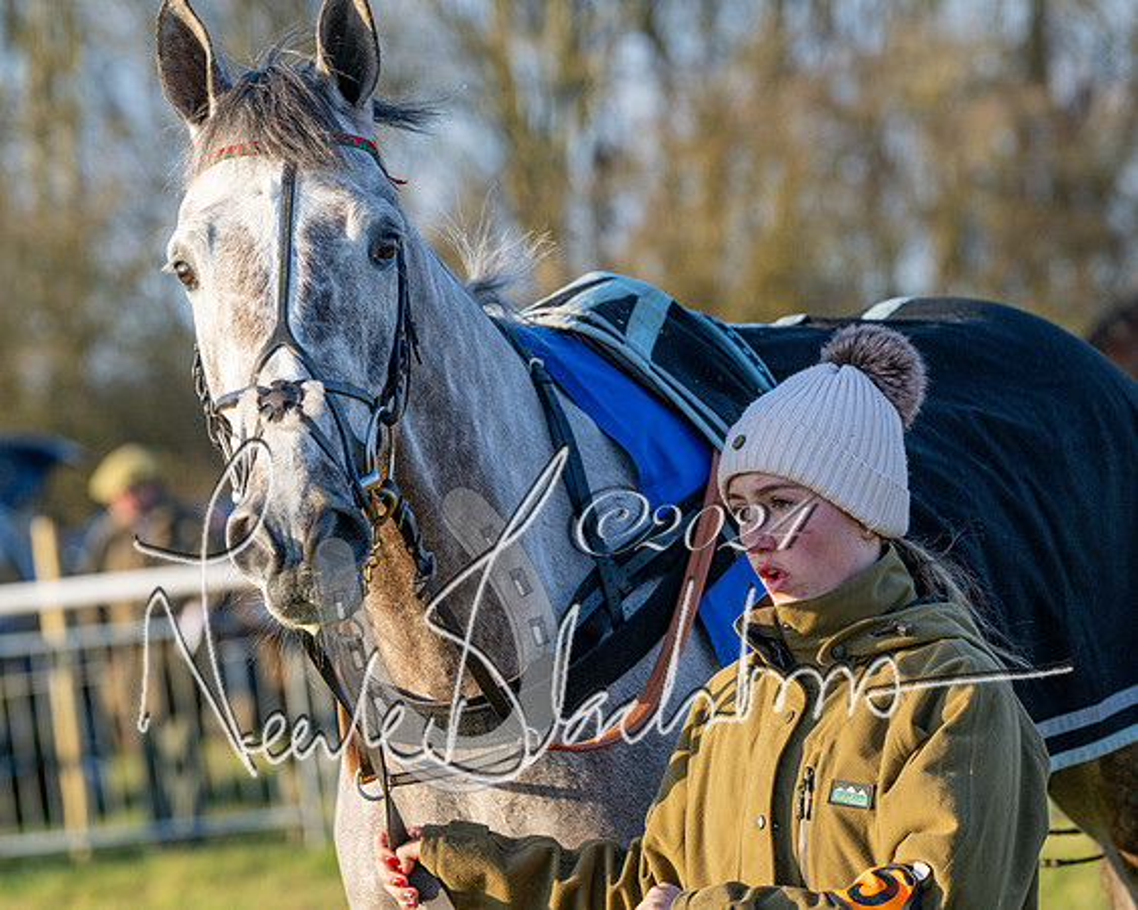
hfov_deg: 8.8
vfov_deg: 7.0
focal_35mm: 221
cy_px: 455
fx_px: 7435
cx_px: 591
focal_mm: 131
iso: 400
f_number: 4
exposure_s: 1/1000
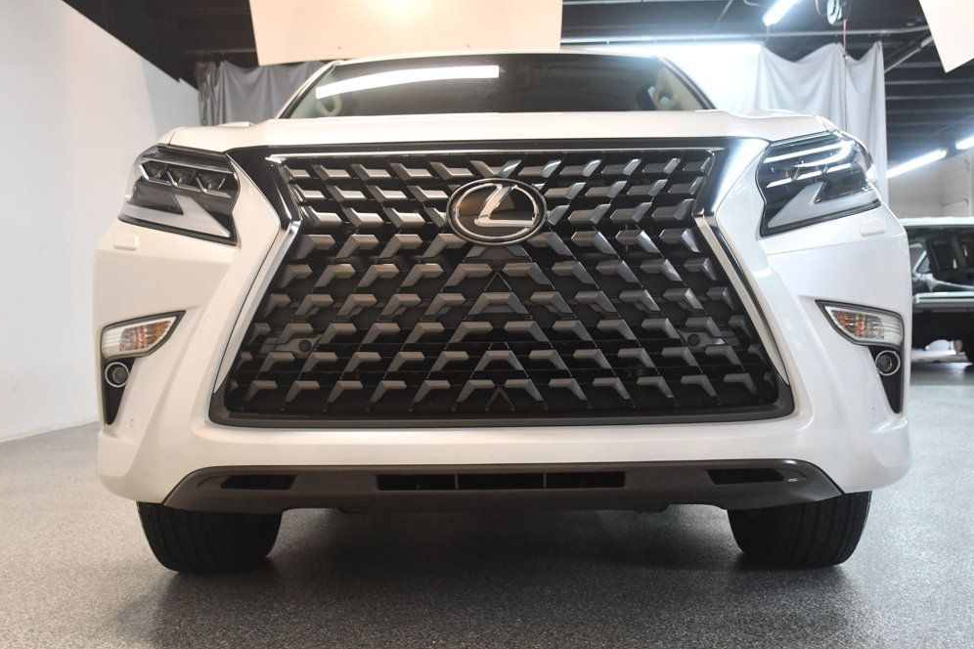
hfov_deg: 51.9
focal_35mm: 37
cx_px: 477
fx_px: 1001
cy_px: 317
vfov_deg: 35.9
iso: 2200
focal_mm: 24
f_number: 3.8
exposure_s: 1/125
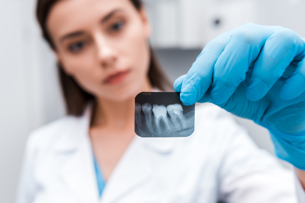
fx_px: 424
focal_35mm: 50
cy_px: 107
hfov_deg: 39.6
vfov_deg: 27.0
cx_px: 141
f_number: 5
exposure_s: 1/160
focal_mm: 44
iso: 100
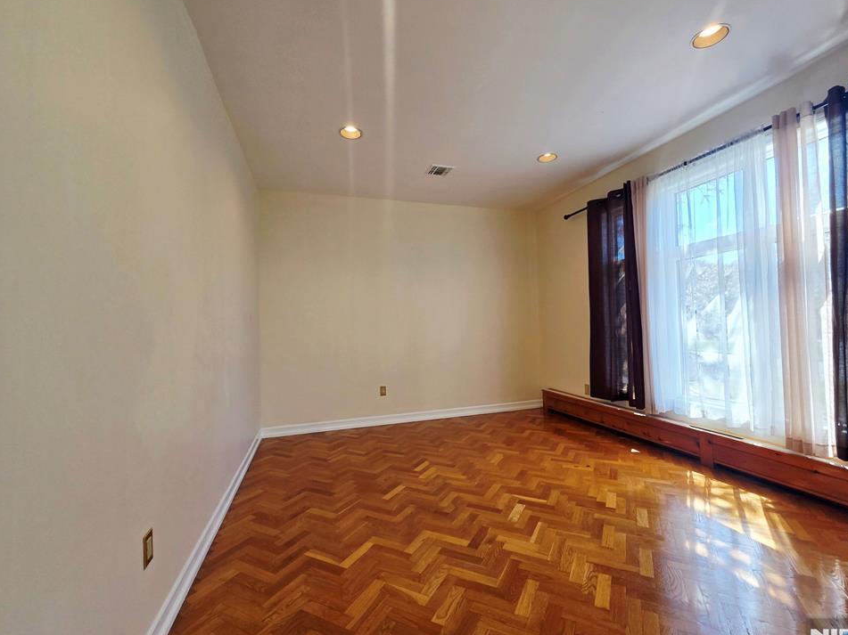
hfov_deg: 102.0
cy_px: 314
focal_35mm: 14
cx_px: 440
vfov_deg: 85.7
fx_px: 343
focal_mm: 2.2
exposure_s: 1/120
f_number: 2.2
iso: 50
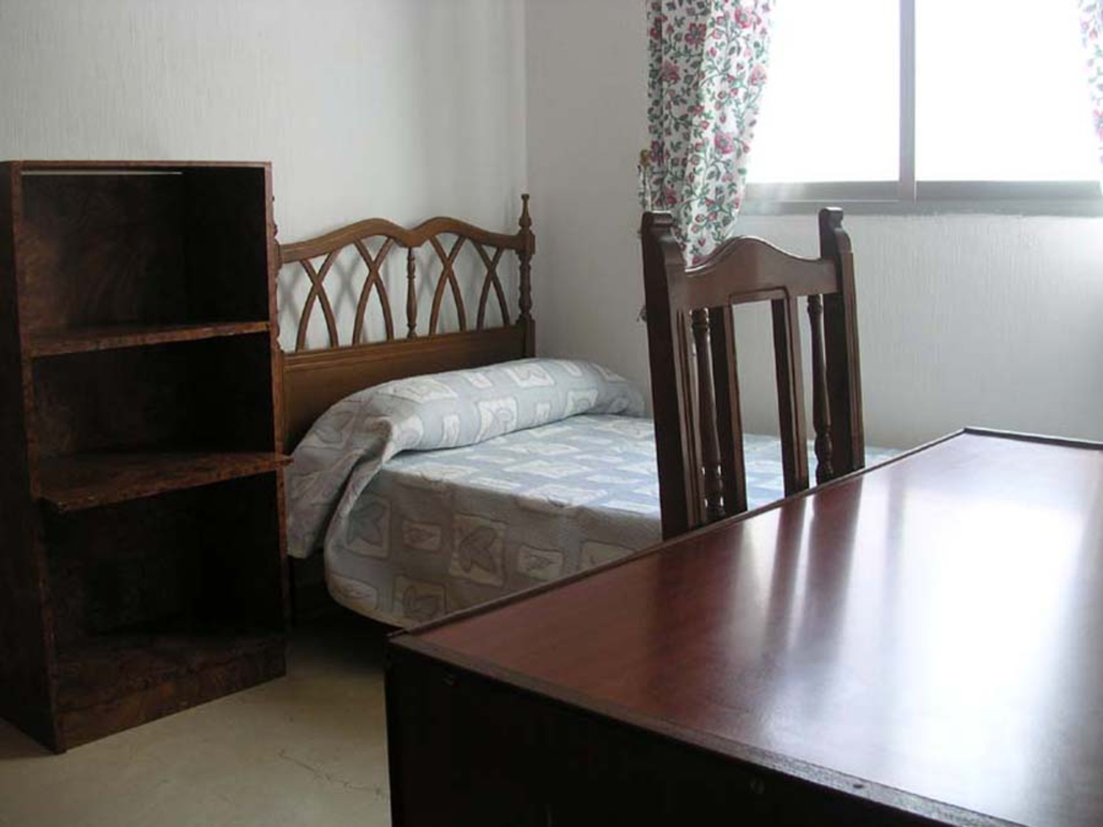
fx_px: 1179
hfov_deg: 50.1
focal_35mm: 37
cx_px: 552
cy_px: 414
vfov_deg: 38.7
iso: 100
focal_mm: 5.6
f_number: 2.7
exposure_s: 1/43.4
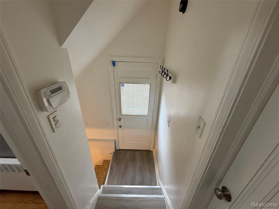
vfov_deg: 85.7
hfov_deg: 102.1
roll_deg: -2.0
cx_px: 140
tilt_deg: -25.8
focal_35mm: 14
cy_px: 104
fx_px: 113
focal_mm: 2.22
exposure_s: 1/60
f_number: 2.2
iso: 250
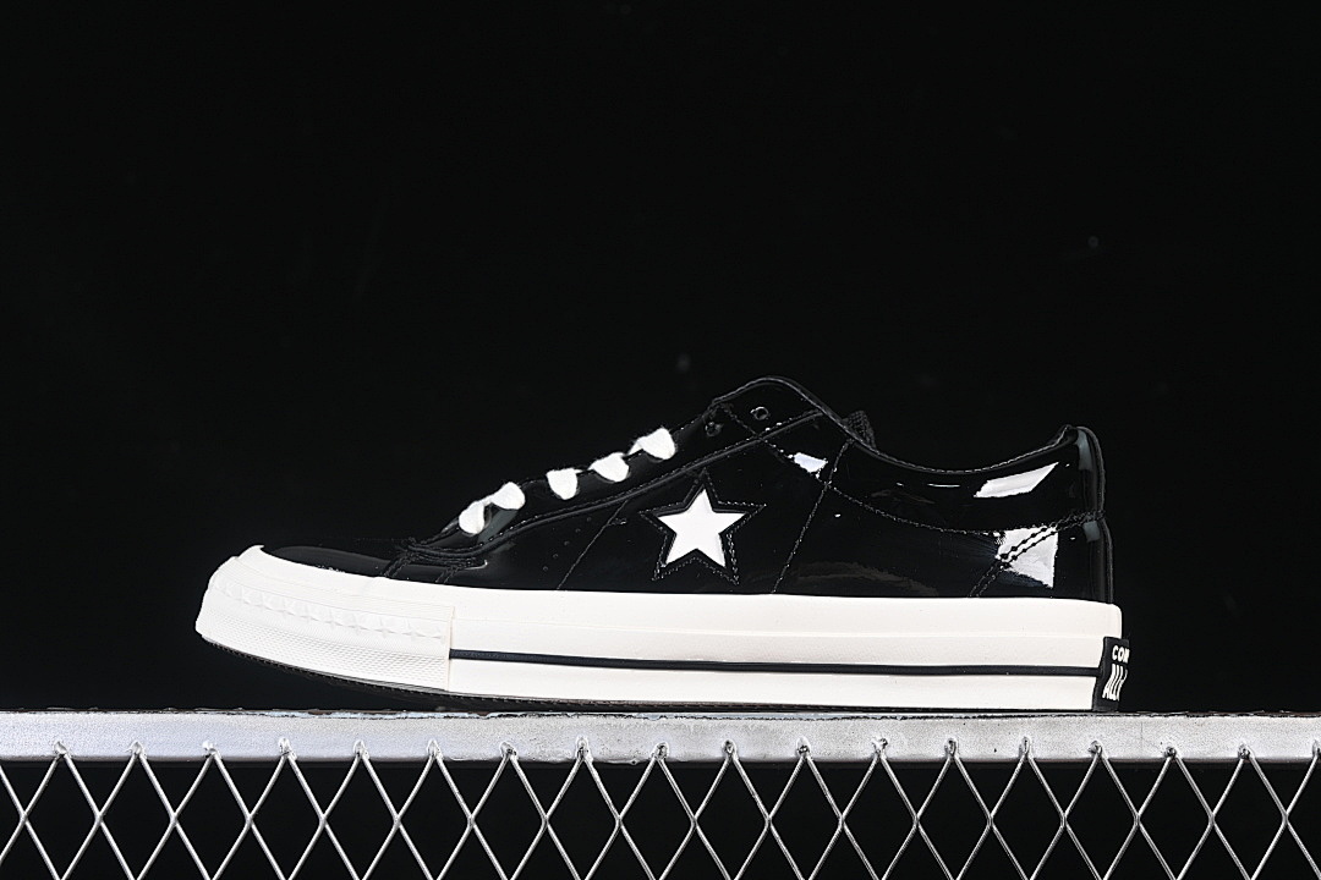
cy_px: 440
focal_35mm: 75
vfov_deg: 18.2
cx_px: 660
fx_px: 2752
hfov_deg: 27.0
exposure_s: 1/60
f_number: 6.3
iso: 160
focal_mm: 50
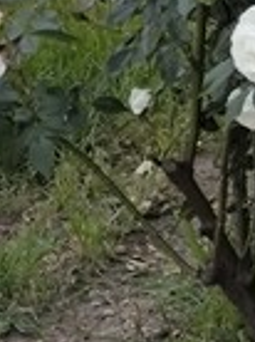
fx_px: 4246
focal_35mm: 431
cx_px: 790
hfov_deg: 3.4
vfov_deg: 4.5
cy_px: -466
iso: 50
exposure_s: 1/118
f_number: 1.9
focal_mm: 7.1
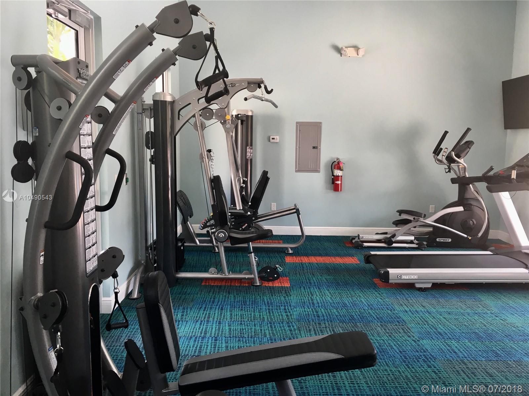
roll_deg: -1.3
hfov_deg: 61.7
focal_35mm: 29
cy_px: 198
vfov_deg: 48.2
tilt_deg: -3.5
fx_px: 443
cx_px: 264
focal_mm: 4.15
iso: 25
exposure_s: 1/40
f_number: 2.2
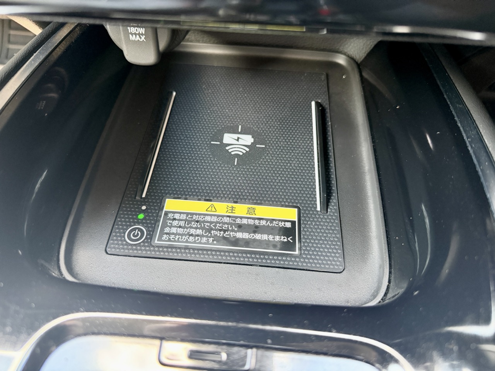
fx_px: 343
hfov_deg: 71.6
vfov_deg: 56.8
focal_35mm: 24
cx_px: 248
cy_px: 186
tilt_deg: -51.5
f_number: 1.78
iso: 640
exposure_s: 1/60
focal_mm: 6.76
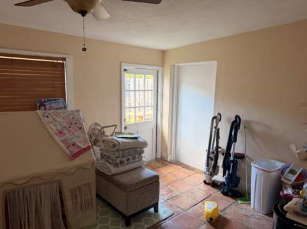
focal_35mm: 24
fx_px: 213
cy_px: 114
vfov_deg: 56.7
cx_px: 154
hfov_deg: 71.7
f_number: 1.78
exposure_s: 1/60
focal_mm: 6.76
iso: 200
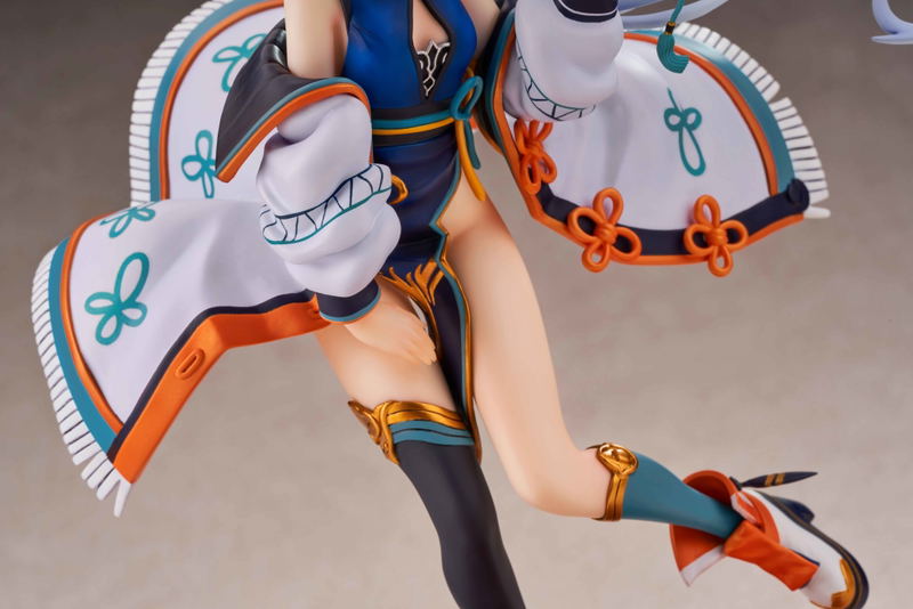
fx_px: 2283
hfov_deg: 22.6
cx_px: 456
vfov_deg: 15.2
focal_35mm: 90
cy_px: 304
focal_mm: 90
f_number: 18
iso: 100
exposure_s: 1/160
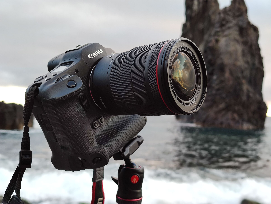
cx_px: 136
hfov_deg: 45.8
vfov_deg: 35.1
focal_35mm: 41
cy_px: 102
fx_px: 321
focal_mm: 8.16
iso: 107
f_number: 2
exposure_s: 1/100
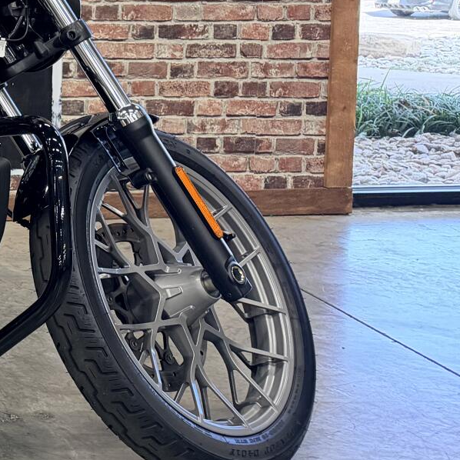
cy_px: 80
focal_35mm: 71
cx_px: -303
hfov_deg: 19.7
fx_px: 1067
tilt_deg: -6.3
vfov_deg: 23.9
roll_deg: +0.3
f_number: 1.78
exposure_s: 1/120
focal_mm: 6.76
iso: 320
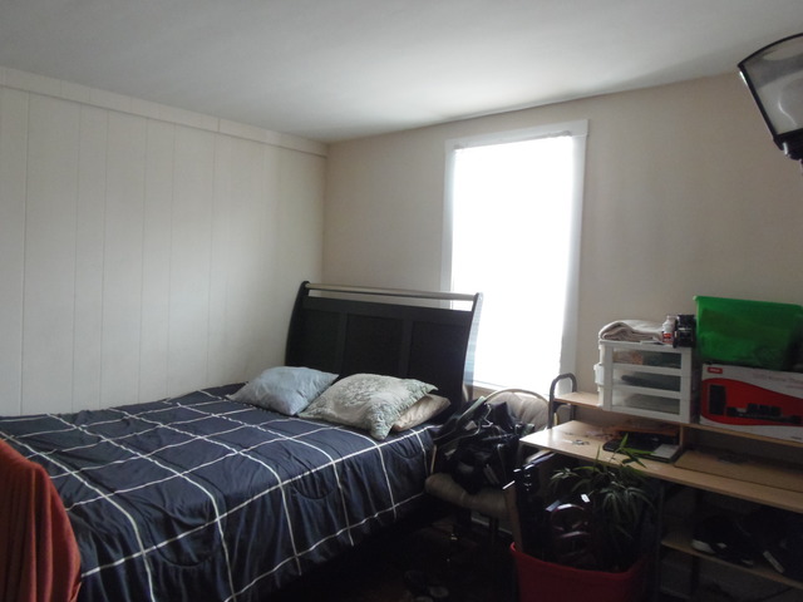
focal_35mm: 24
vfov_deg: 56.8
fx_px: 557
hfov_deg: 71.6
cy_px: 301
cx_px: 402
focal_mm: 4.3
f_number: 2.9
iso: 400
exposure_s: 1/25
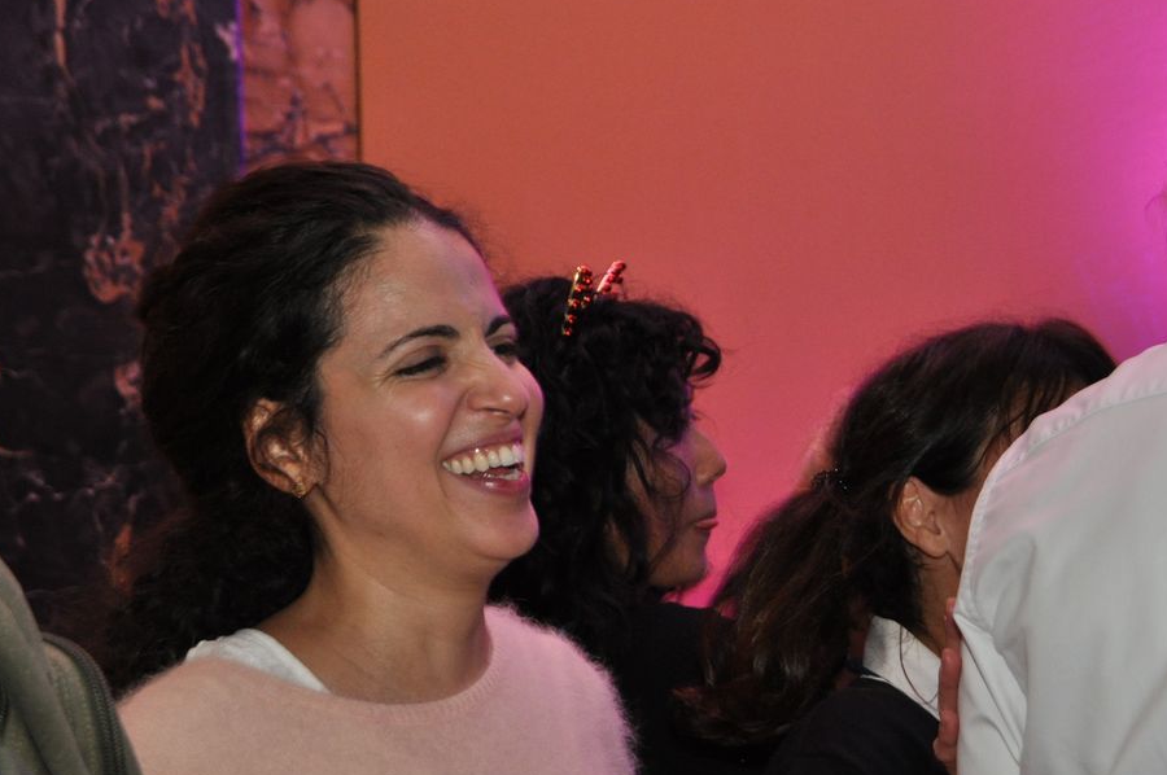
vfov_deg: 10.7
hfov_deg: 16.0
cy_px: 492
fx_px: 4145
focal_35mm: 128
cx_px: 717
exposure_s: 1/60
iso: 800
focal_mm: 60
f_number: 5
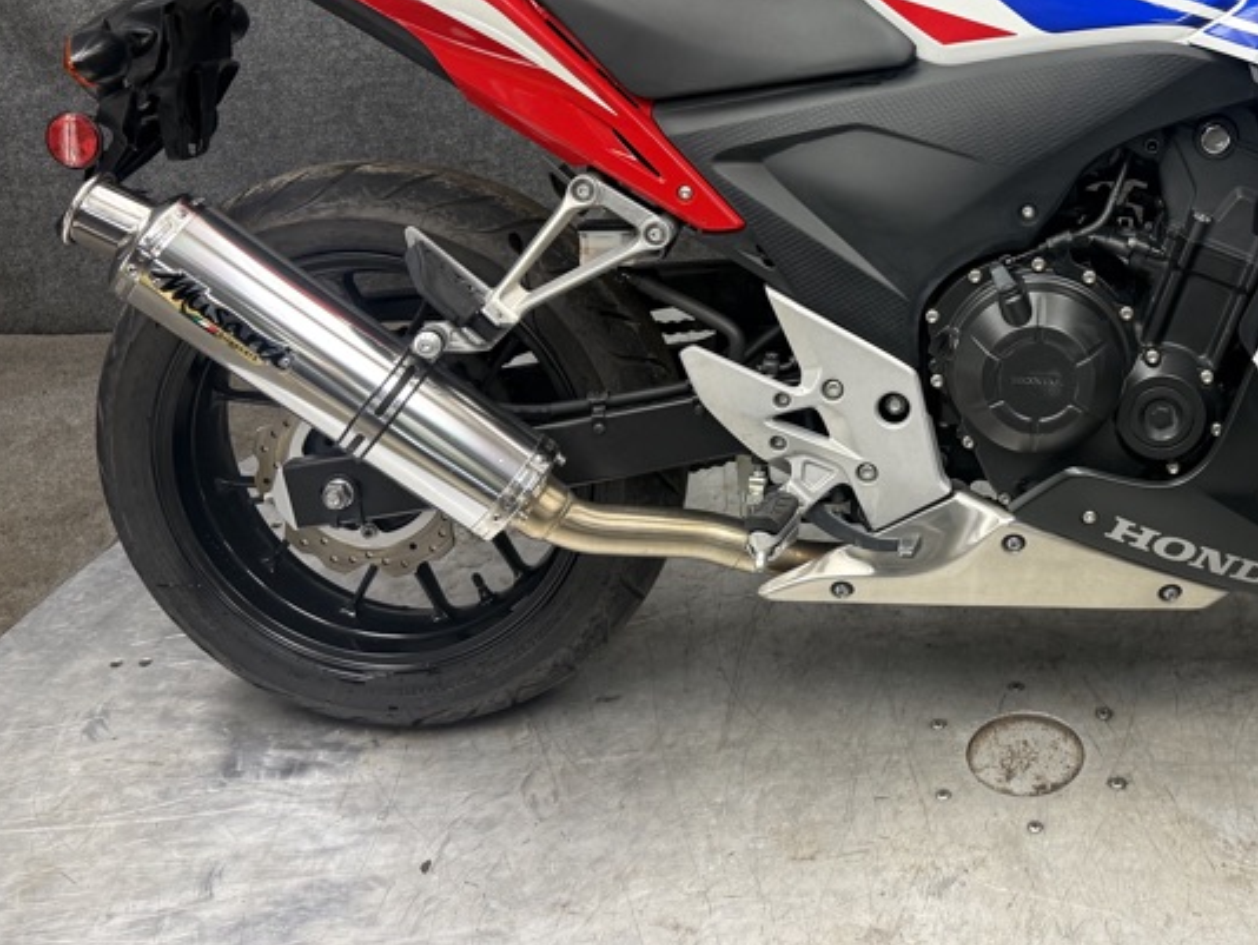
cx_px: 1022
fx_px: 1672
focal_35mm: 46
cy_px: 247
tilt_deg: -25.8
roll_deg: -0.2
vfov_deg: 31.0
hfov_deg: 39.5
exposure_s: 1/120
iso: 125
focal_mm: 6.76
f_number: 1.78
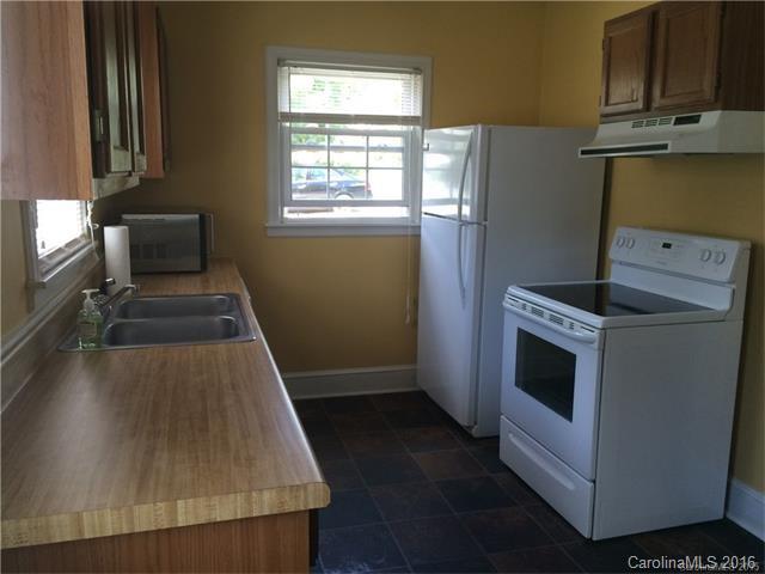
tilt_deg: -10.8
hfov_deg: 61.7
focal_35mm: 29
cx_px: 382
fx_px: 641
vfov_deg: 48.2
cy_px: 287
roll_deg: -0.2
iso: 32
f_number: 2.2
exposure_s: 1/30
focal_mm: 4.15
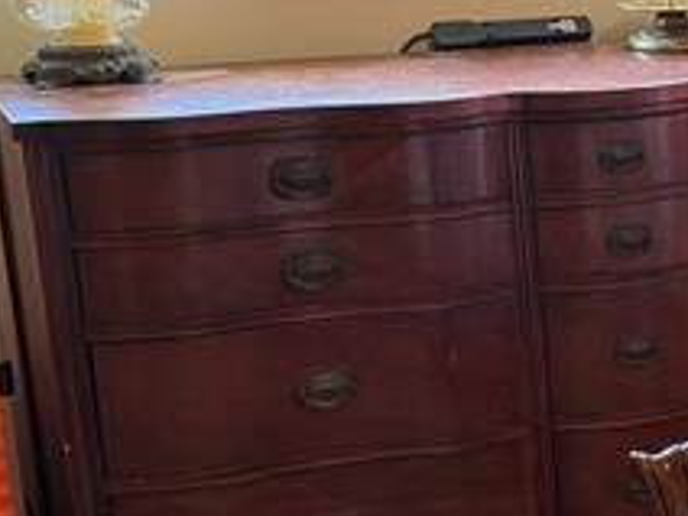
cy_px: 360
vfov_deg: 12.7
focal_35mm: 116
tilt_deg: -13.2
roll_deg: -1.5
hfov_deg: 13.3
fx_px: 2306
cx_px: 1577
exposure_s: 1/60
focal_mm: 6.76
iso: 200
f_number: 1.78
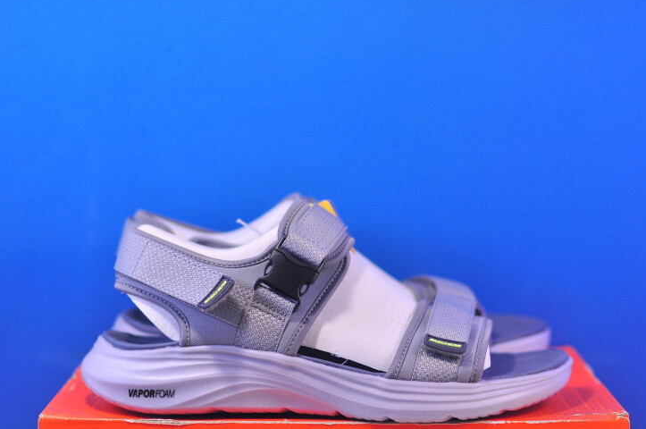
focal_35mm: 83
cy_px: 225
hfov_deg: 24.5
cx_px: 328
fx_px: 1487
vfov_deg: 16.4
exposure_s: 1/320
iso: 250
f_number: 2.2
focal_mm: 50
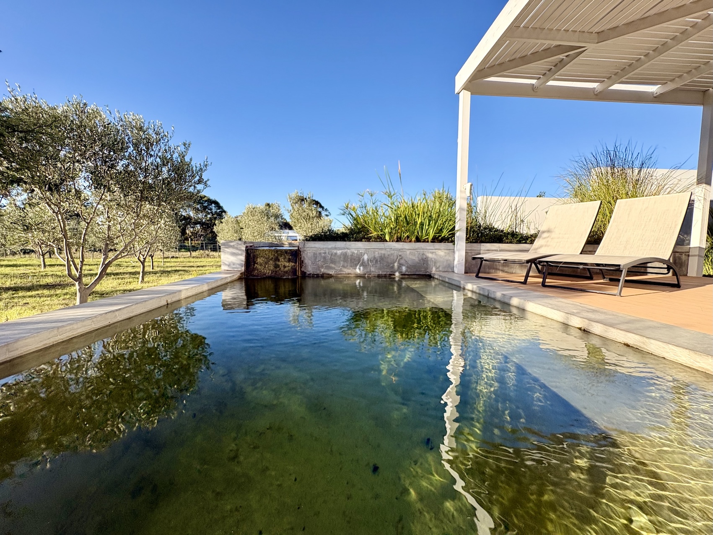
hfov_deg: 102.1
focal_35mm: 14
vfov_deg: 85.7
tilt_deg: -3.2
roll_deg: -0.3
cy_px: 268
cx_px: 356
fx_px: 288
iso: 50
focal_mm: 2.22
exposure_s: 1/741
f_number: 2.2
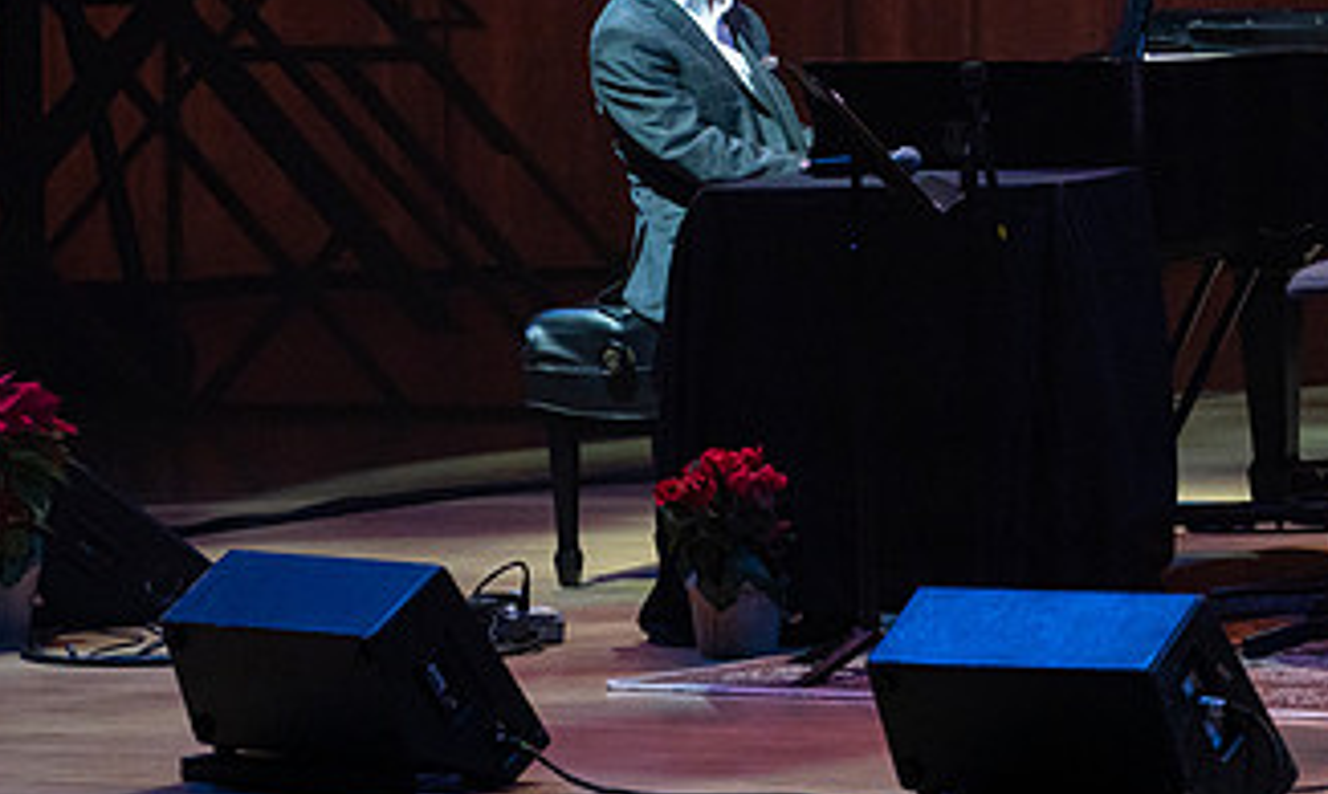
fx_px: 14520
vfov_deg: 3.1
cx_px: 881
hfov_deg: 5.2
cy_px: -14
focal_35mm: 406
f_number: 6.3
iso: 2500
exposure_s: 1/250
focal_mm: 200
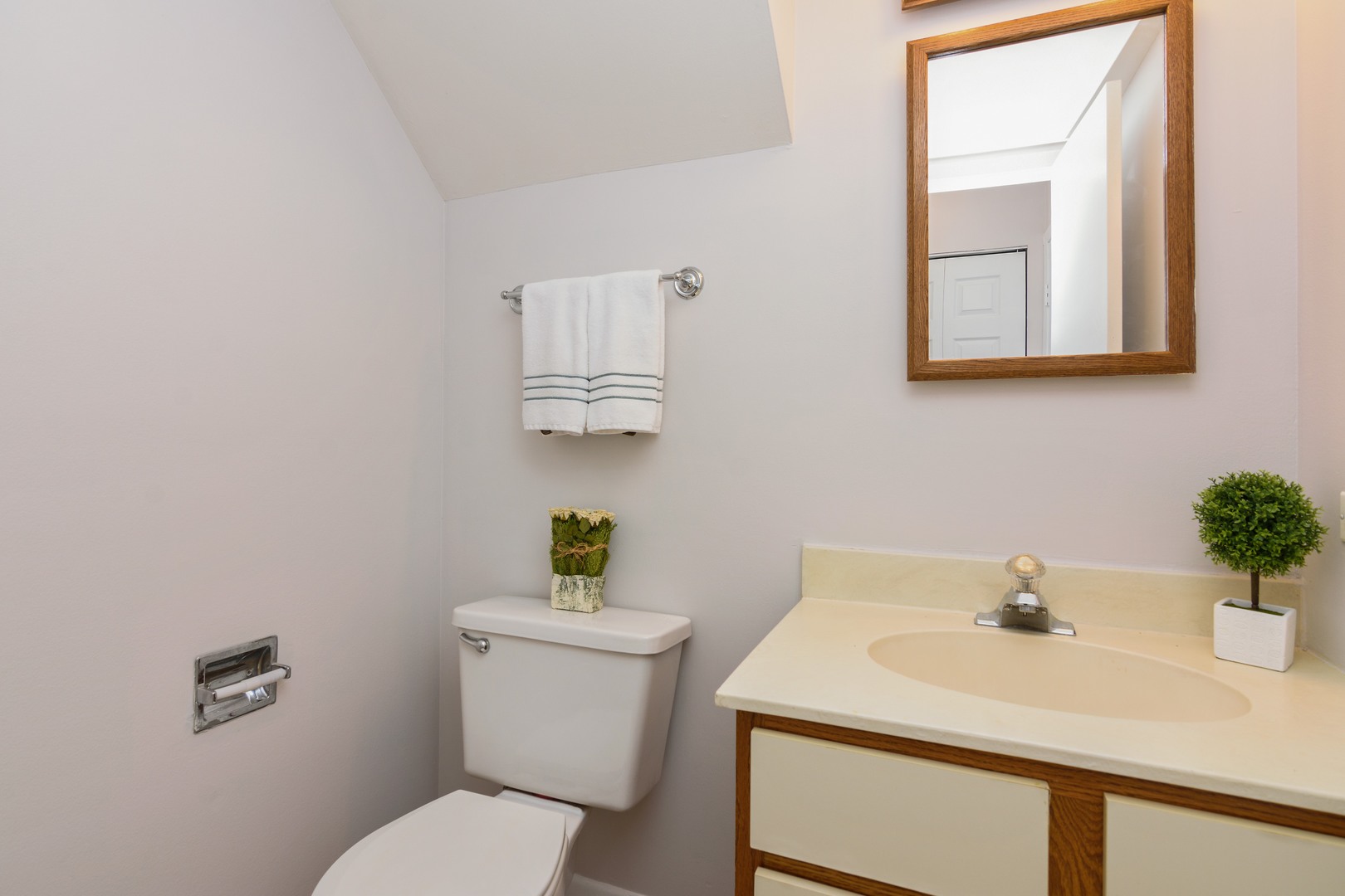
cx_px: 672
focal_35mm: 16
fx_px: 616
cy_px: 448
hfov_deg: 95.0
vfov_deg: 72.1
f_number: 8
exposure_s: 1/13
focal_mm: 11
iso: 200
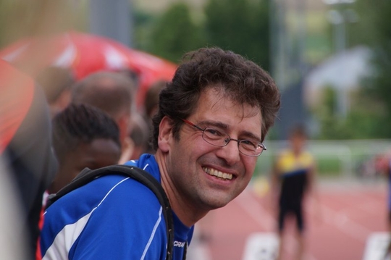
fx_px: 4069
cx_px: 196
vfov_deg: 3.7
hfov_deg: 5.5
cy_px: 130
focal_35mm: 375
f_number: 6.3
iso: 400
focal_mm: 250
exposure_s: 1/640
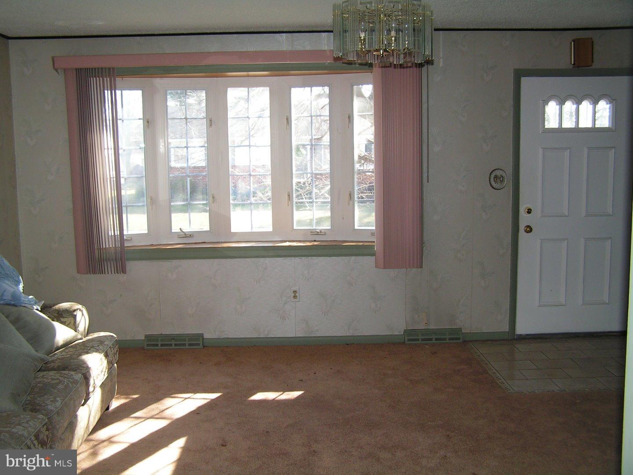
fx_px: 695
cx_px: 316
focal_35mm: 38
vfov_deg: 37.7
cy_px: 238
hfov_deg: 49.0
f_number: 2.8
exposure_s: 1/50
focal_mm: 6.3
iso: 50
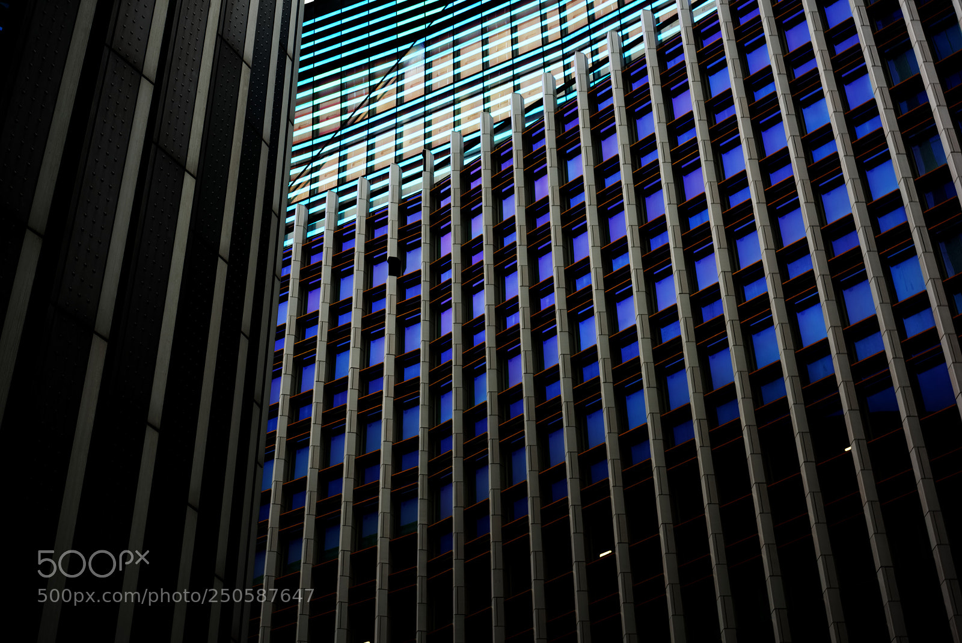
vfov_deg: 24.7
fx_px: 1471
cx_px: 481
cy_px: 322
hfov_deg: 36.2
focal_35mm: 55
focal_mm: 55
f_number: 11
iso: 64
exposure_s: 1/8
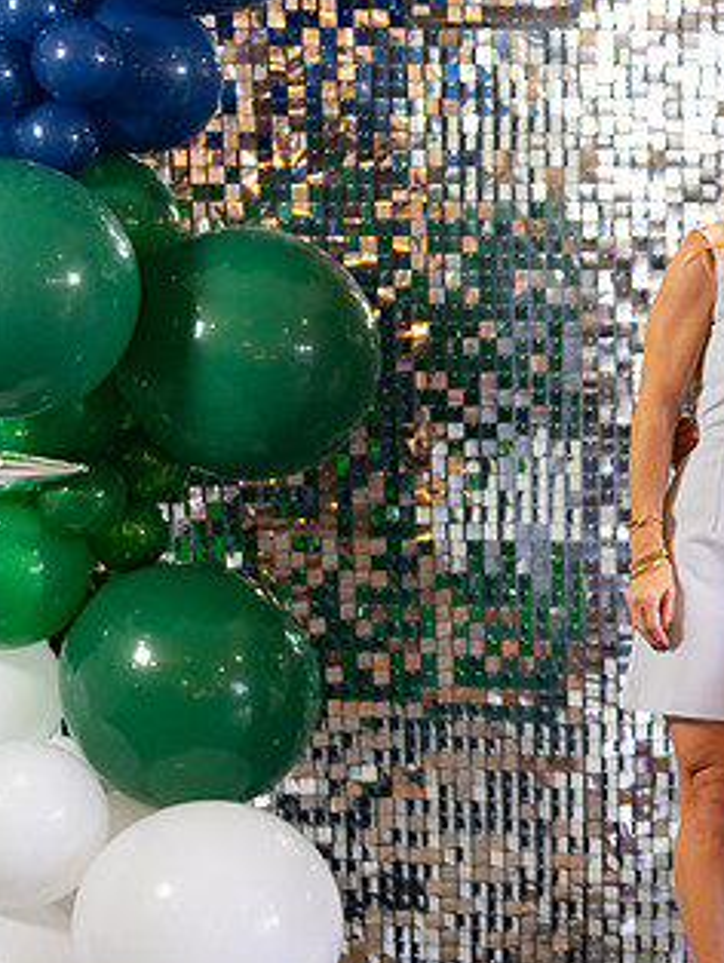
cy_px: 557
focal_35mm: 97
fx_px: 2701
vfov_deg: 20.2
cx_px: 931
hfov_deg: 14.6
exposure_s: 1/320
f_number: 1.2
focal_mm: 50
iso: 800
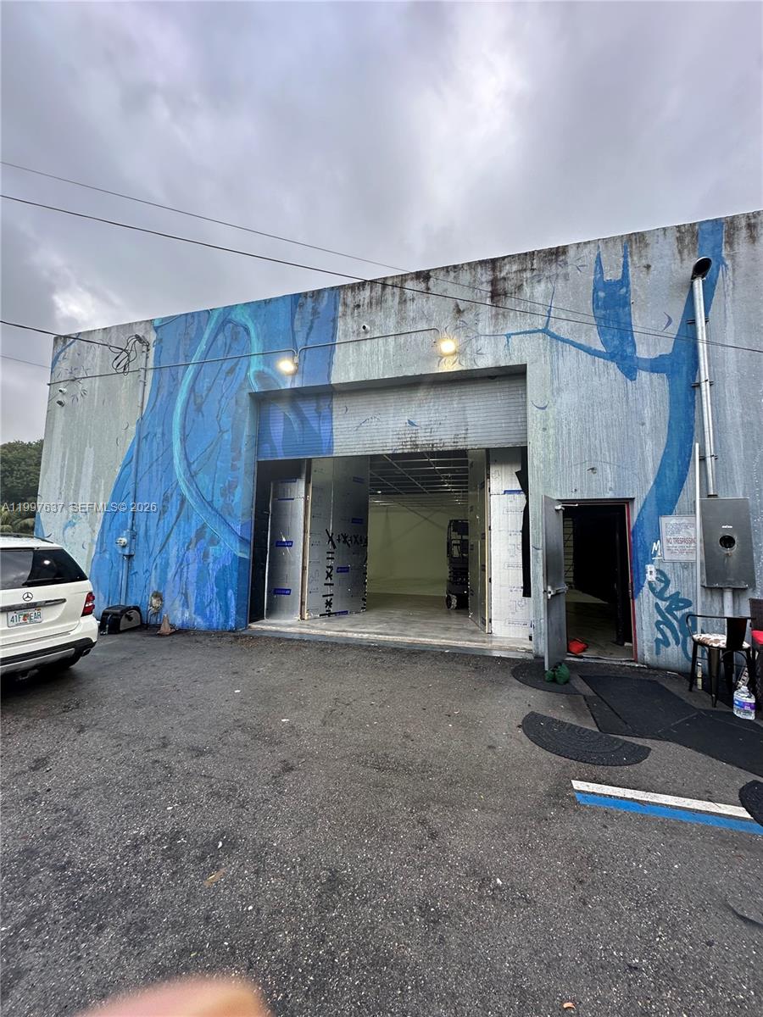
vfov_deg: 102.1
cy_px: 508
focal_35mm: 14
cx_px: 382
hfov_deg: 85.7
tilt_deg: +7.3
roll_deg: -1.5
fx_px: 411
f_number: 2.2
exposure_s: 1/99
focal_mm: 2.22
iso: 50
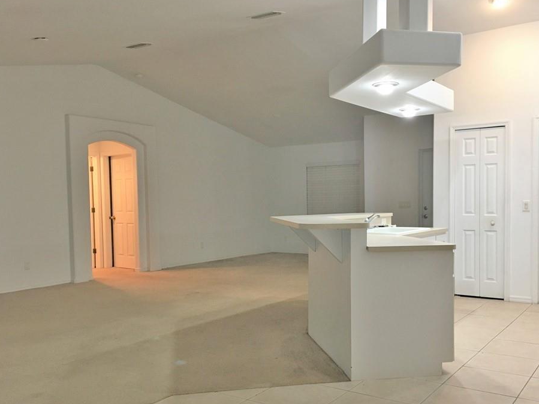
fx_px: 514
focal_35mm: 33
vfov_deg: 42.9
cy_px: 223
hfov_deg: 55.3
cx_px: 284
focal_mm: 4.15
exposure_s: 1/30
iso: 100
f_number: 2.2
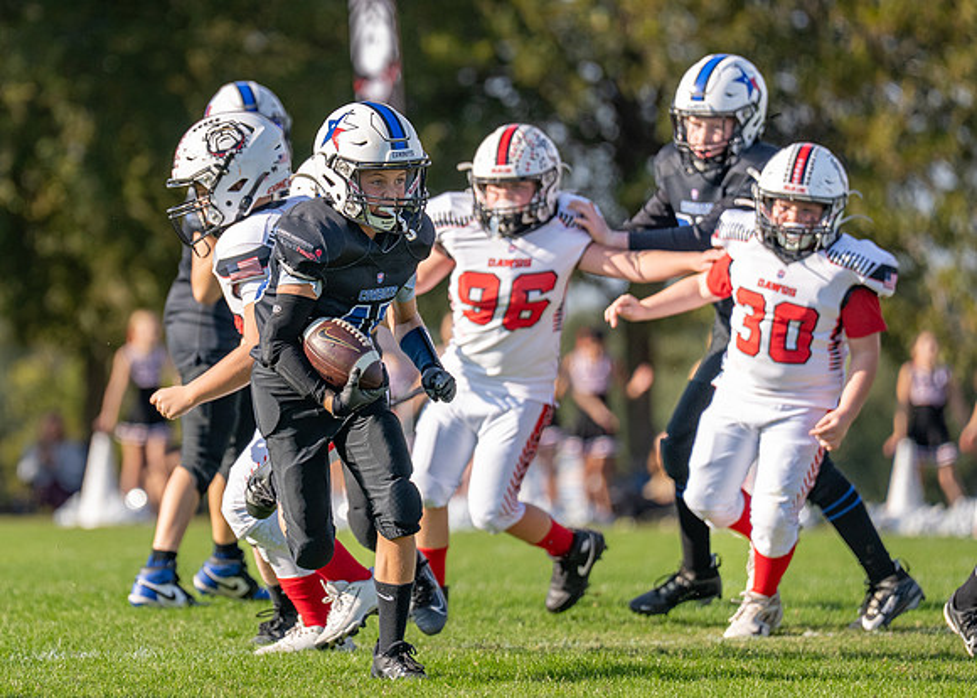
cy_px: 302
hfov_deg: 5.0
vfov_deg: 3.6
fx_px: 11180
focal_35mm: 403
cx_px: 267
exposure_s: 1/3200
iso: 250
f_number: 2.8
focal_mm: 200
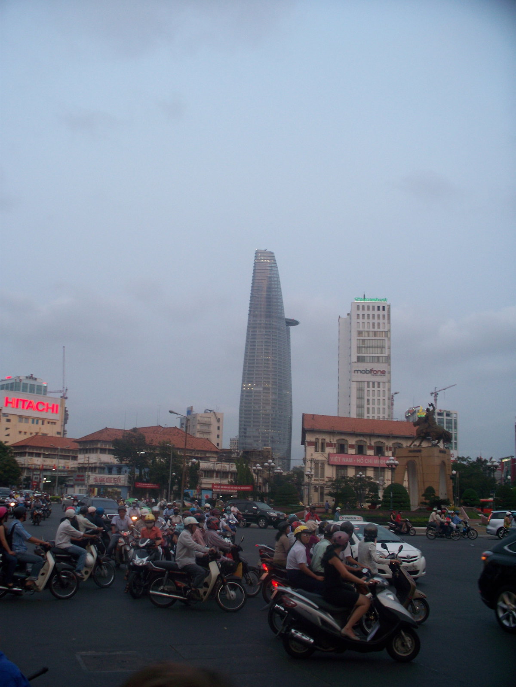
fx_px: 716
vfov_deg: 51.4
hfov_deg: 39.7
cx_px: 258
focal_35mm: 36
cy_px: 344
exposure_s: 1/60
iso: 100
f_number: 2.8
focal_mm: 7.54
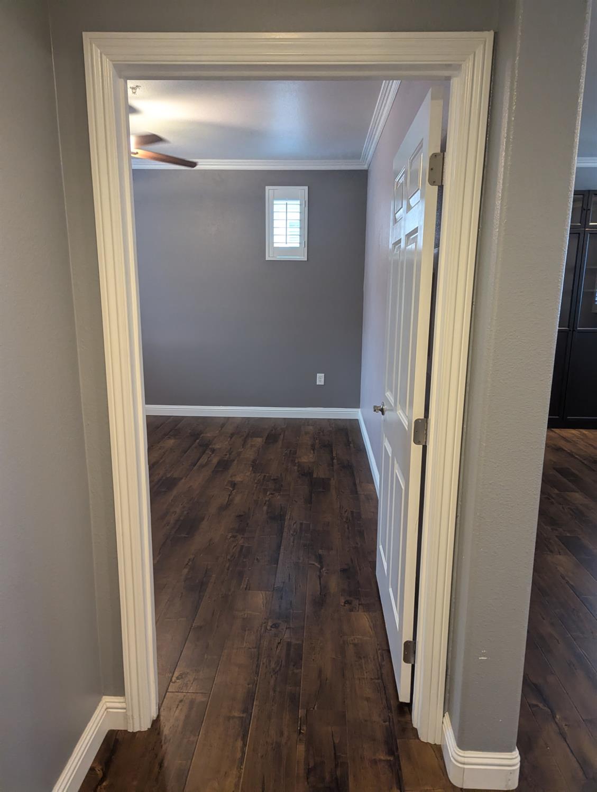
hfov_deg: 56.9
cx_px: 298
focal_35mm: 24
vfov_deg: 71.5
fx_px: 550
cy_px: 396
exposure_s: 1/120
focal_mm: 6.81
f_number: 1.85
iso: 932
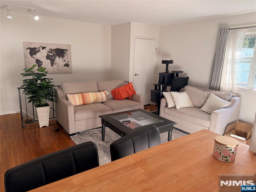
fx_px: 177
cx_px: 128
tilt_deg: -11.5
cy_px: 96
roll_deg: -1.8
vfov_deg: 56.8
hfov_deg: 71.6
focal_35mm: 24
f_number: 1.78
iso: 200
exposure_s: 1/212
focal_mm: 6.76
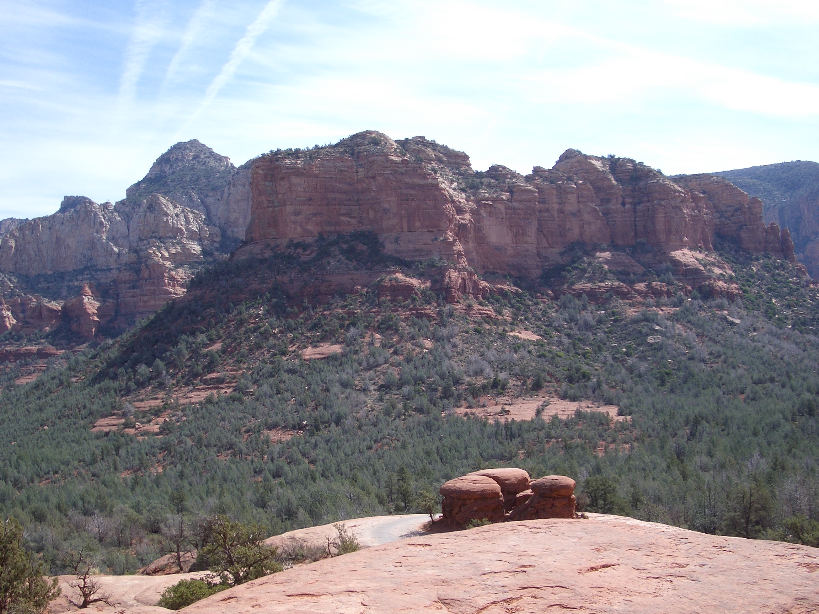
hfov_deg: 45.8
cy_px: 307
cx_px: 410
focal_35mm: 41
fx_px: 970
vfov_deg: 35.1
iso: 50
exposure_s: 1/320
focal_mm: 6.8
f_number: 4.6
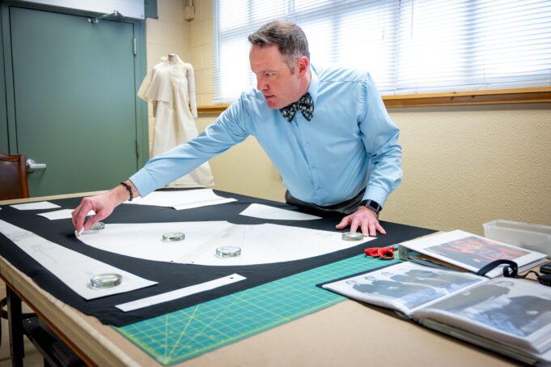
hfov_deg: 60.3
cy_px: 184
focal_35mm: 31
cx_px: 276
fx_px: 474
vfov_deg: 42.3
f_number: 4
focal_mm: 31
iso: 1600
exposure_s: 1/200
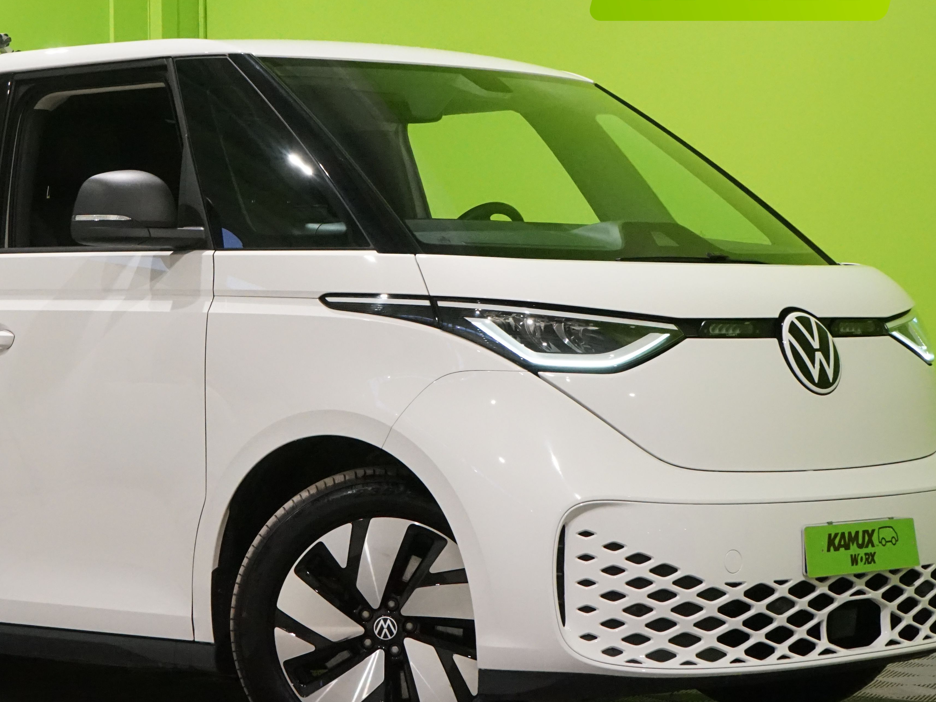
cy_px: 300
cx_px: 282
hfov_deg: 19.0
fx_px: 2785
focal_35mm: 103
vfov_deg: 14.4
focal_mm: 61
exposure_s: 1/50
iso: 6400
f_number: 14
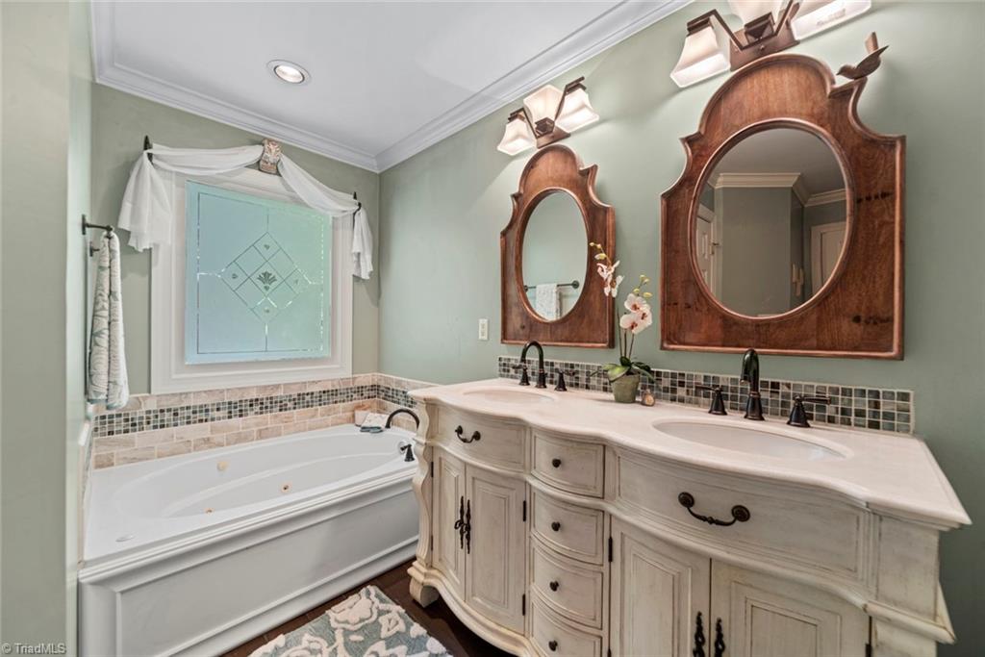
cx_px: 492
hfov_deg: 104.2
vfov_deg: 81.2
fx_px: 383
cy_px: 328
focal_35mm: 14
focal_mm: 14
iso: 320
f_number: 7.1
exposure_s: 1/4
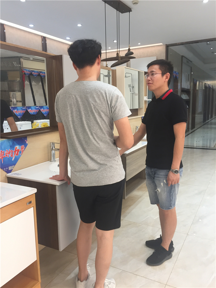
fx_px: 241
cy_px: 144
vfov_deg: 61.7
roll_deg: +1.9
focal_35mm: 29
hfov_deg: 48.2
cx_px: 108
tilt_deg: -9.2
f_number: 2.2
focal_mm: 4.15
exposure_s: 1/33
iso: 40
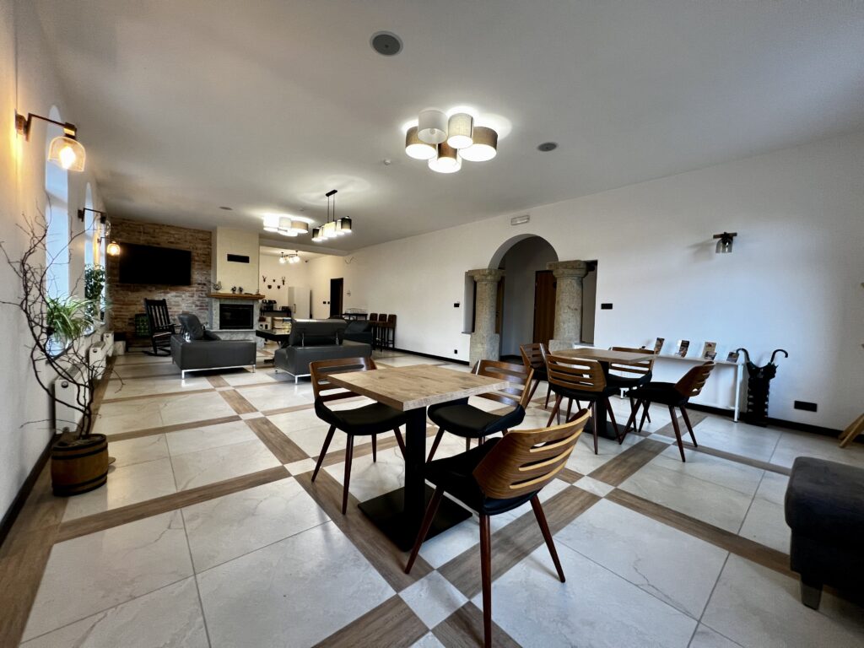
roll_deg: -0.8
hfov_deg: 106.2
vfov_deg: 89.9
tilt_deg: -1.8
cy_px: 324
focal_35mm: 13
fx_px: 324
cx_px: 432
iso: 160
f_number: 1.8
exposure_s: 1/50
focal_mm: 1.57
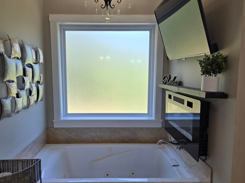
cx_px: 109
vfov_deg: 48.2
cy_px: 97
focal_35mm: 29
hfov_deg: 61.5
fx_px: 205
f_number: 1.8
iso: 25
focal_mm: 5.4
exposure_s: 1/135
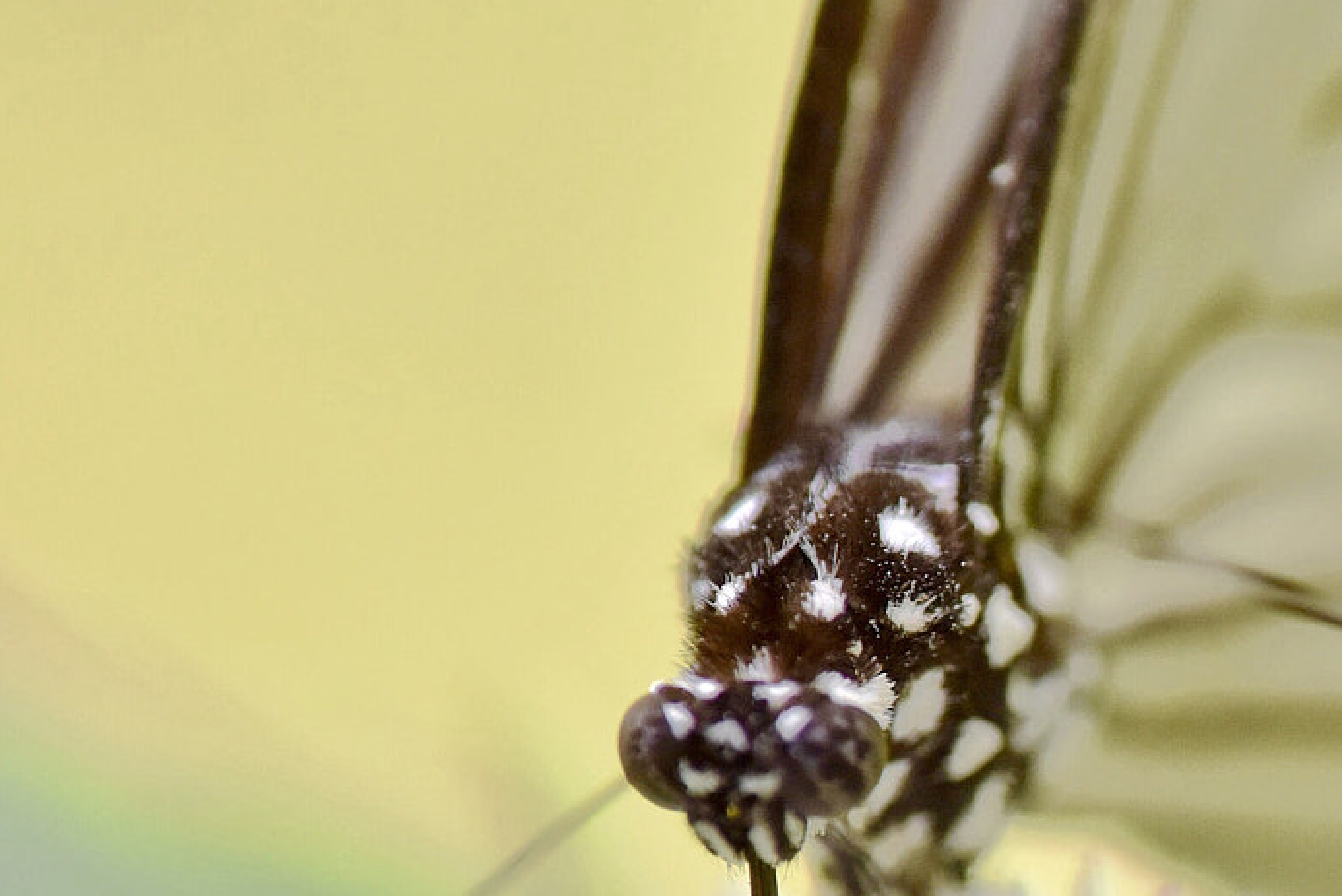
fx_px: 25880
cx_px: 1377
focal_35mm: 694
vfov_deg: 2.0
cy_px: 752
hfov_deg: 3.0
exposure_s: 1/400
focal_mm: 300
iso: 2000
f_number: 8
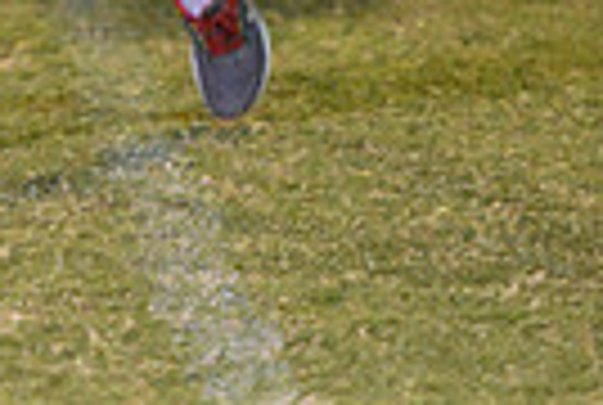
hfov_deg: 2.7
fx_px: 12674
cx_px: -392
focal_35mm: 755
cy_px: -394
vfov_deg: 1.8
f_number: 2.8
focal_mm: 175
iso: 6400
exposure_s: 1/400
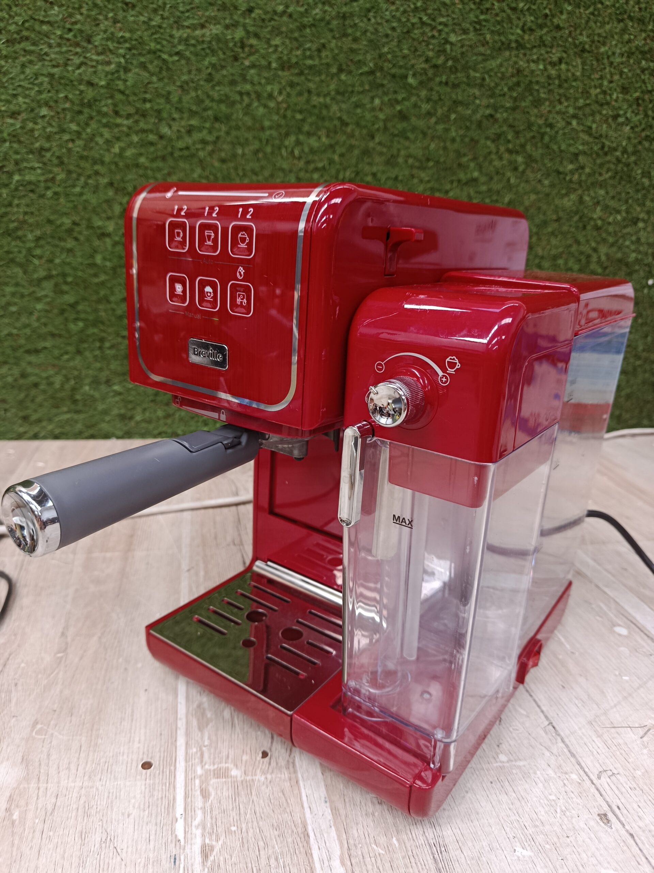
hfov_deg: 56.8
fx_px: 605
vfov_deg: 71.6
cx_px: 327
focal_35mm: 24
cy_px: 436
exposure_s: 1/100
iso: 441
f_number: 1.7
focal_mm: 5.24
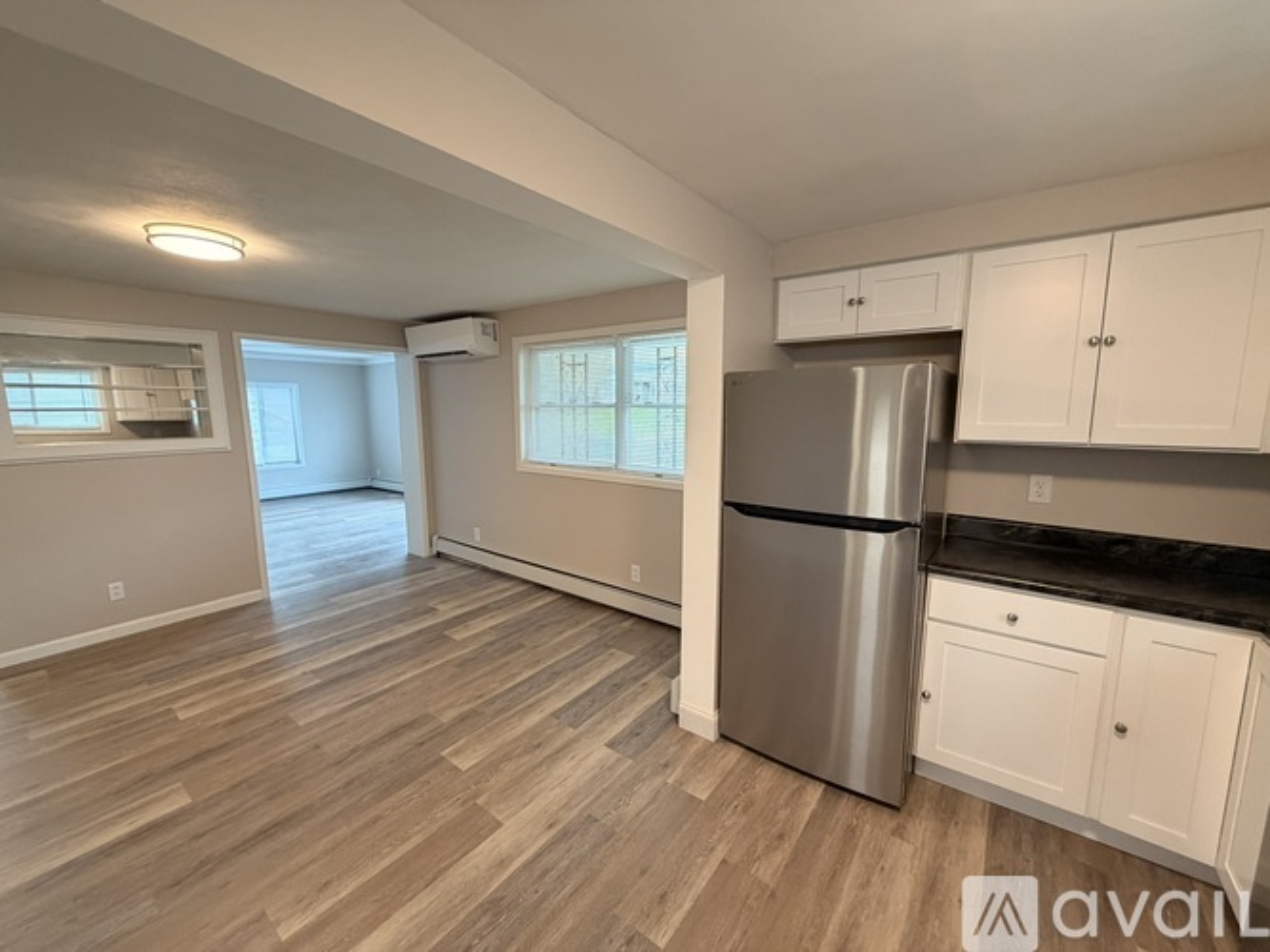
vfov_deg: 85.7
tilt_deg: -7.6
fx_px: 514
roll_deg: +0.4
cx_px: 635
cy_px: 476
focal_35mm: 14
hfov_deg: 102.1
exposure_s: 1/60
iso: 320
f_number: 2.2
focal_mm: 2.22
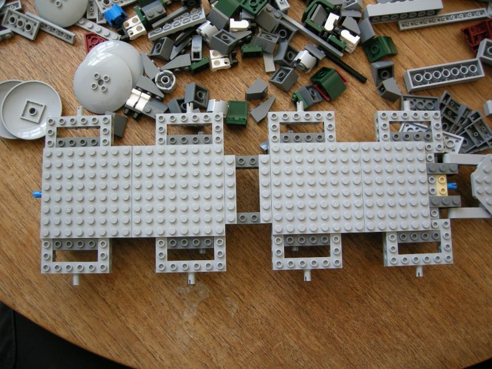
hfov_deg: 51.4
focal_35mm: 36
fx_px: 512
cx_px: 246
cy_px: 184
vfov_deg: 39.7
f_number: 2.7
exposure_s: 1/59.7
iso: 97
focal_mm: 7.5
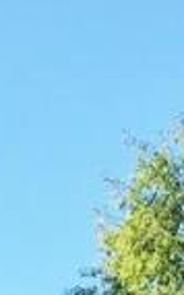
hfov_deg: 4.7
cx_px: -145
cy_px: 738
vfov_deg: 7.1
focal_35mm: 276
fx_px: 2221
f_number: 2.2
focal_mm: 4.15
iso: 25
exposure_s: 1/962
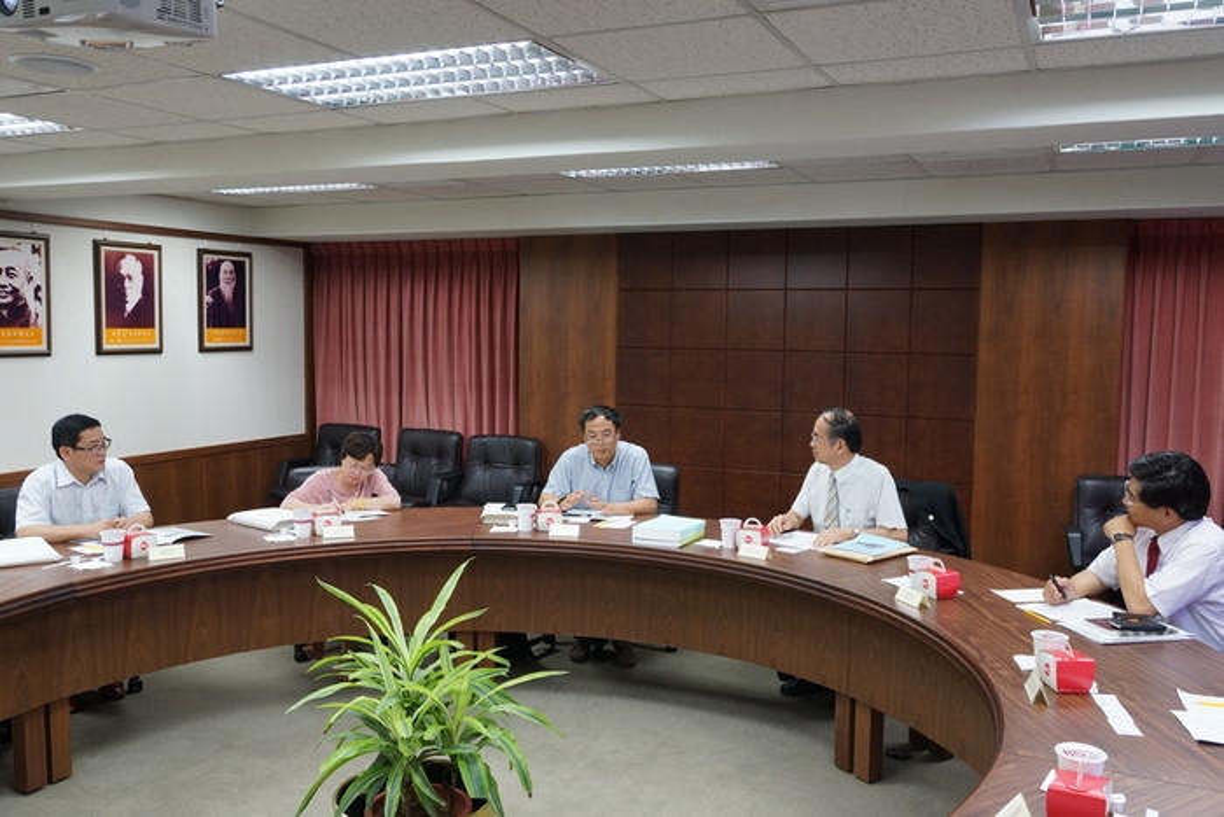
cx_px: 612
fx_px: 1020
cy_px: 408
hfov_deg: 61.9
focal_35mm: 30
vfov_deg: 43.6
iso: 400
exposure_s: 1/60
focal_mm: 20
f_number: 4
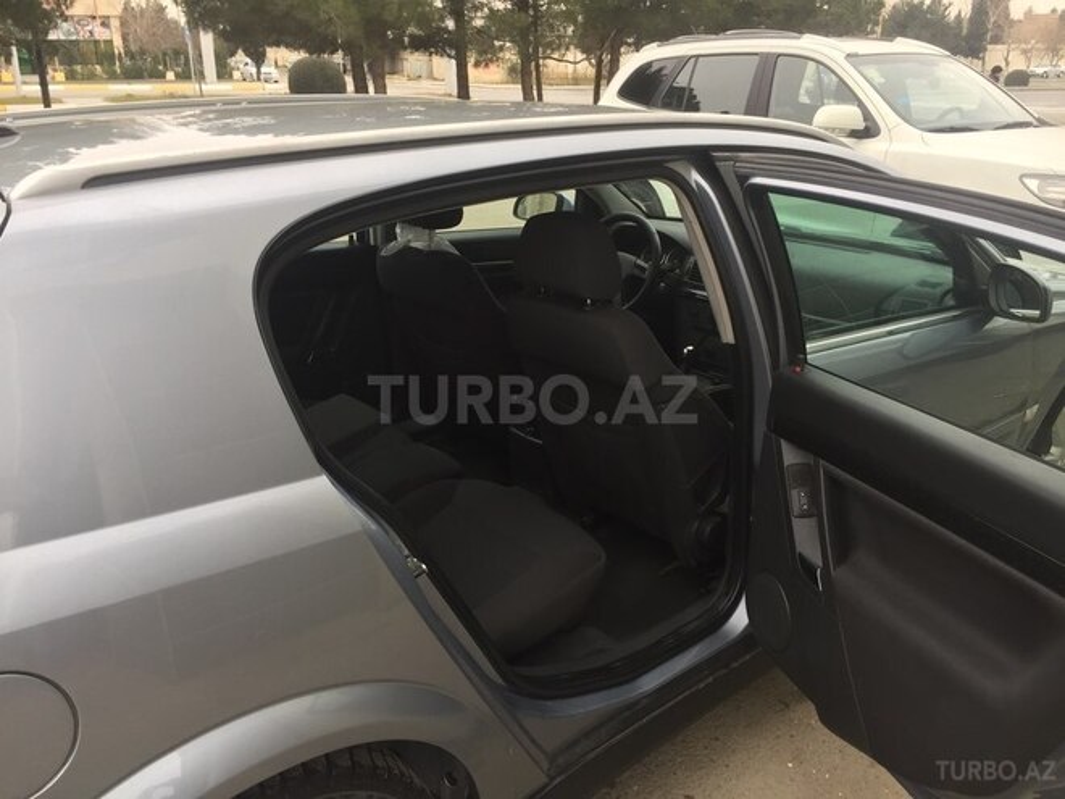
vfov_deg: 48.2
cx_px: 532
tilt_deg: -21.0
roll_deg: -0.6
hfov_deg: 61.7
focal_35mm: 29
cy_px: 400
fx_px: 892
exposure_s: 1/100
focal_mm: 4.15
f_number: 2.2
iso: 40
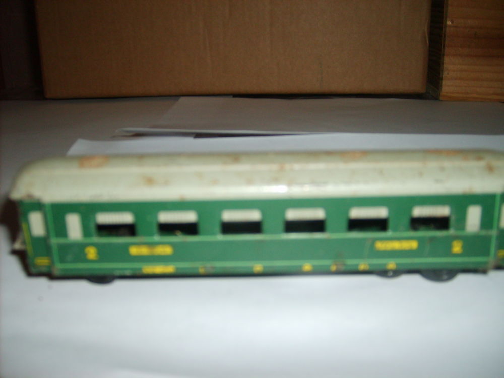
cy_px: 189
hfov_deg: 52.6
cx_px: 252
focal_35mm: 35
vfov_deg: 40.7
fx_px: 510
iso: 100
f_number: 2.8
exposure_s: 1/45
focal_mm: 5.8
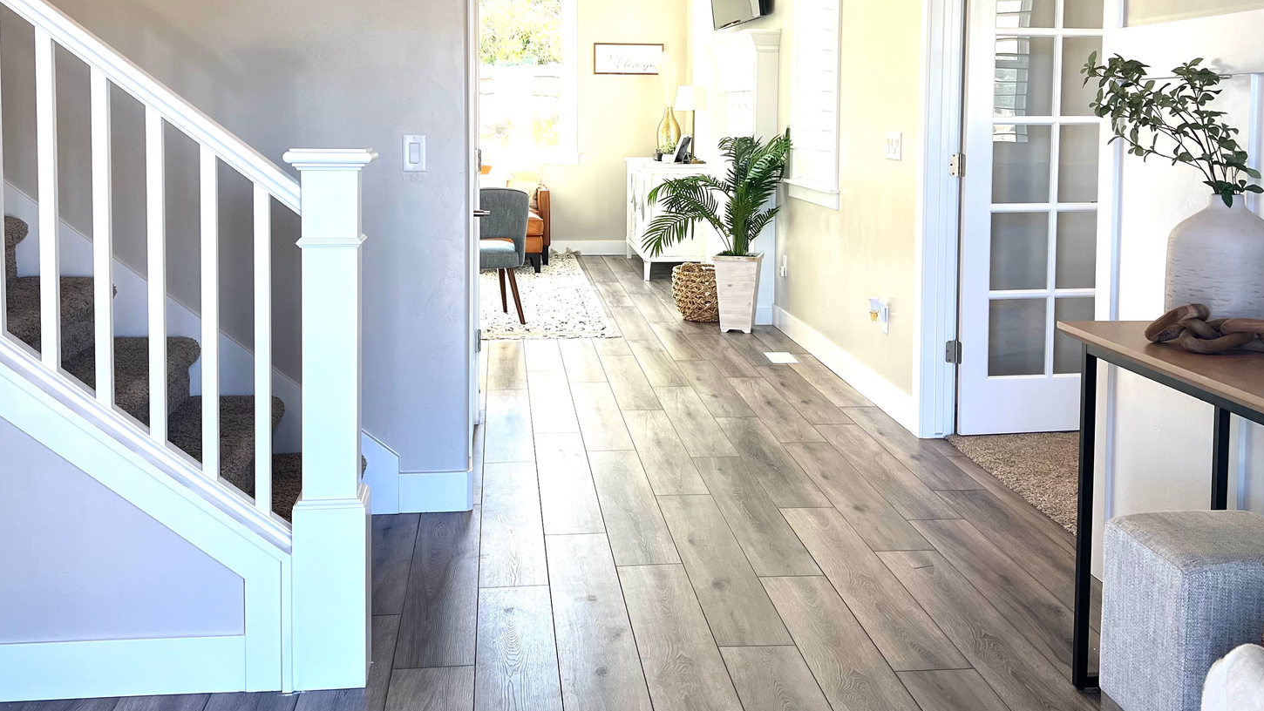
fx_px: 1341
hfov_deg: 50.5
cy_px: 194
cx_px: 641
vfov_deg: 29.3
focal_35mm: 40
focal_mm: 5.7
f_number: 1.5
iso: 40
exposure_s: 1/196
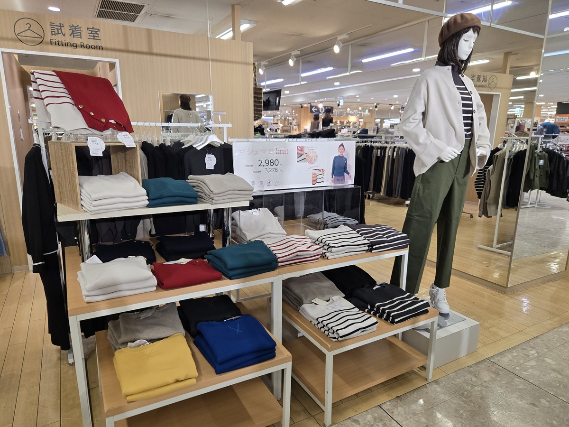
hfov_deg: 73.9
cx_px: 284
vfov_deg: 58.9
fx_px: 378
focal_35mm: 23
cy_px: 214
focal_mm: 5.4
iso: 125
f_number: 1.8
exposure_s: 1/180
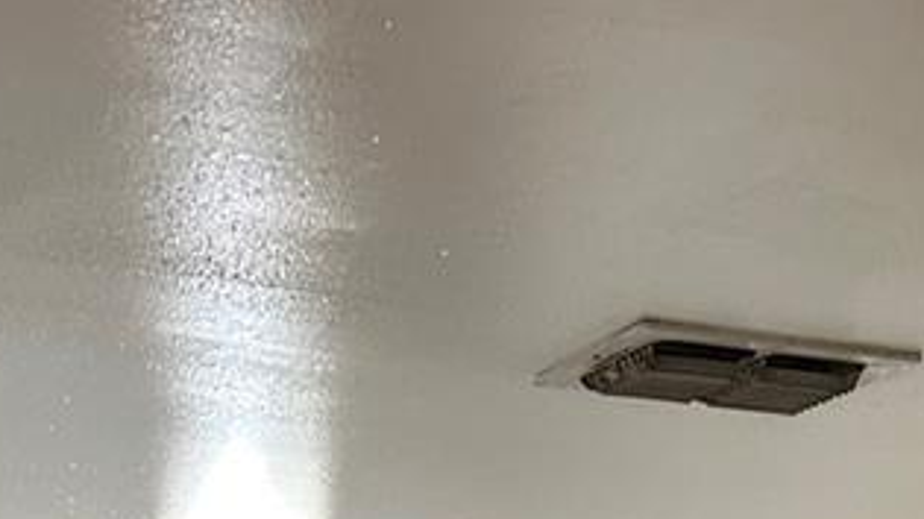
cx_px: 431
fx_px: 2645
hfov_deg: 19.8
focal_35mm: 108
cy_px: 1566
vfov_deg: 9.0
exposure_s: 1/60
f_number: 1.5
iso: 200
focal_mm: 5.7
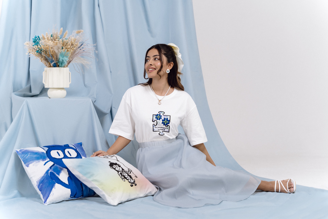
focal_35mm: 70
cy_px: 110
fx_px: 638
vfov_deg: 19.5
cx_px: 164
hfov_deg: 28.8
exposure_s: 1/160
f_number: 2.8
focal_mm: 70
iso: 500
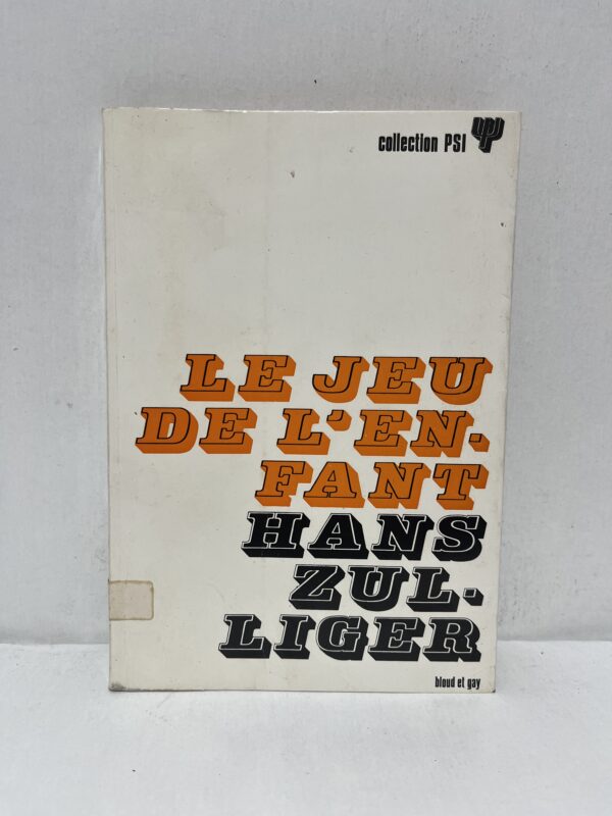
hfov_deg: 53.1
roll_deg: -1.9
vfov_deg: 67.3
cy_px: 408
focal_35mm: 26
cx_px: 306
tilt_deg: -13.5
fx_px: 613
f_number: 1.6
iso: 100
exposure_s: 1/100
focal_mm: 5.1
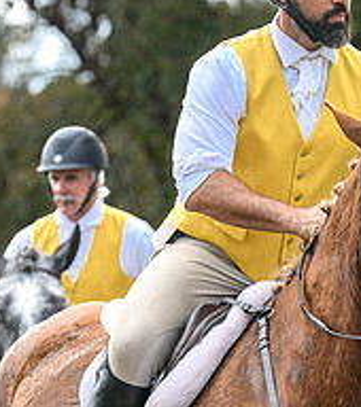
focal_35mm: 390
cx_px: 306
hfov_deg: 4.2
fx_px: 4908
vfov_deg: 4.8
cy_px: 182
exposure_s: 1/1000
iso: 640
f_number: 3.5
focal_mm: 110
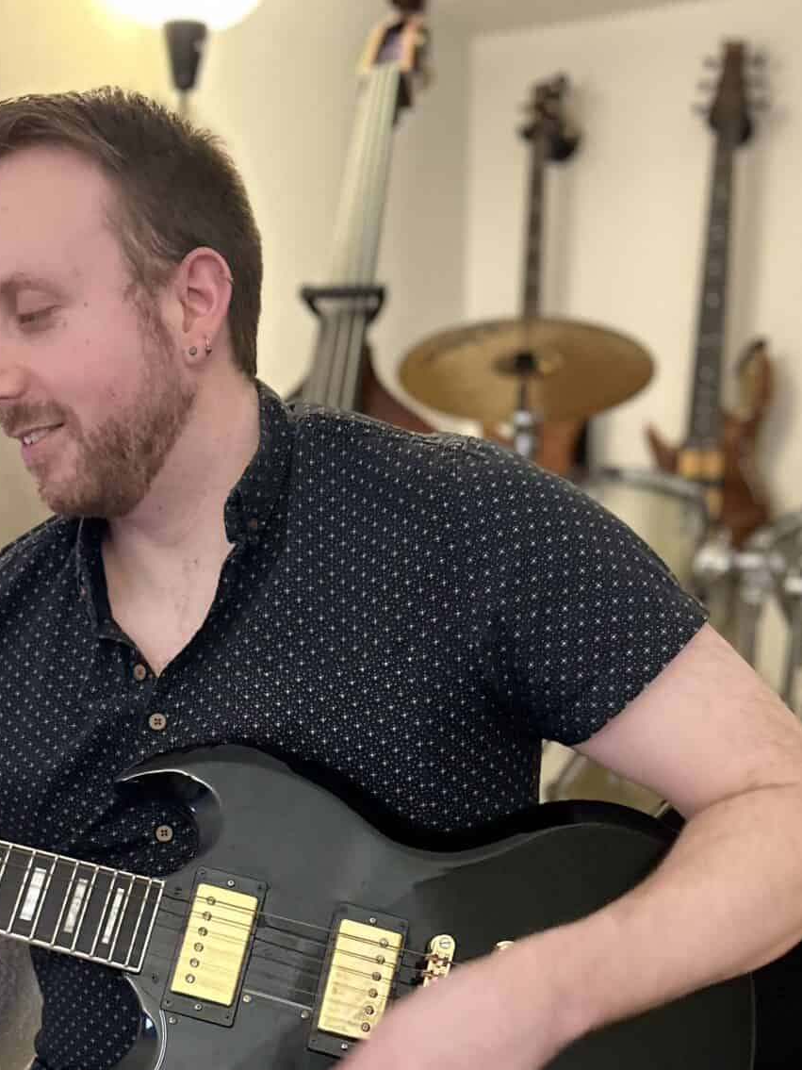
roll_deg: +0.8
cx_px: 182
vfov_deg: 41.7
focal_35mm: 44
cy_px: 798
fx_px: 1359
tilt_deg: -14.2
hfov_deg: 32.1
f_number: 1.5
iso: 500
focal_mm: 5.7
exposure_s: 1/59
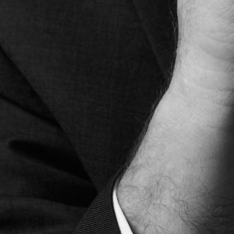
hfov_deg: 4.1
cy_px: 50
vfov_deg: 4.1
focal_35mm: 424
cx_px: 370
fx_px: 3243
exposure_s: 1/200
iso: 100
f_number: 7.1
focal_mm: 60
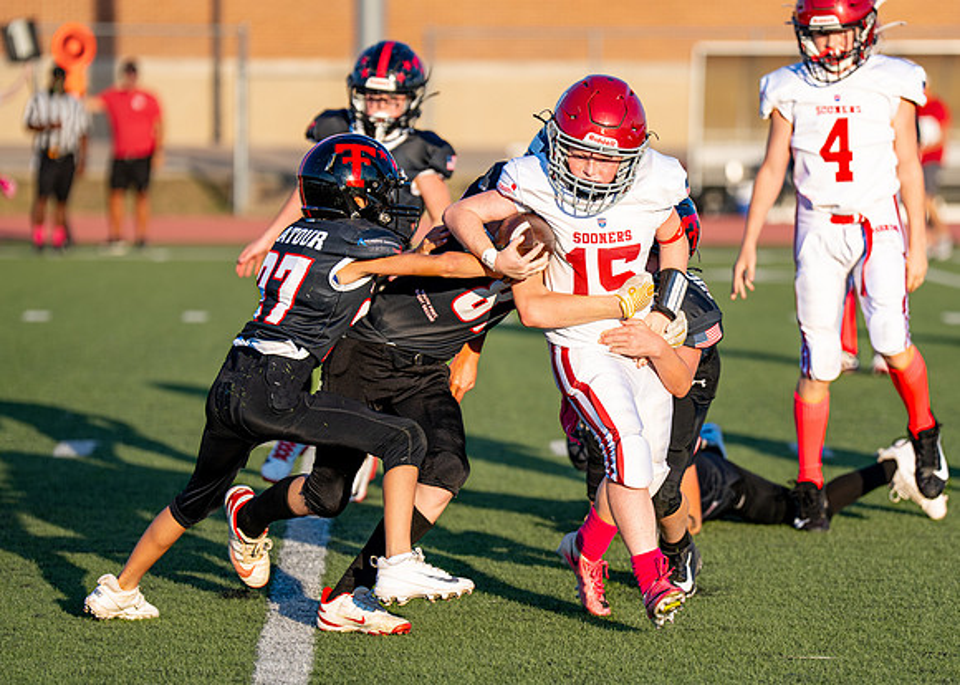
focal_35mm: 205
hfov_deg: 9.8
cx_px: 568
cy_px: 351
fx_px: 5578
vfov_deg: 7.0
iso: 100
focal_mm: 153
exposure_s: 1/1250
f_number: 2.8
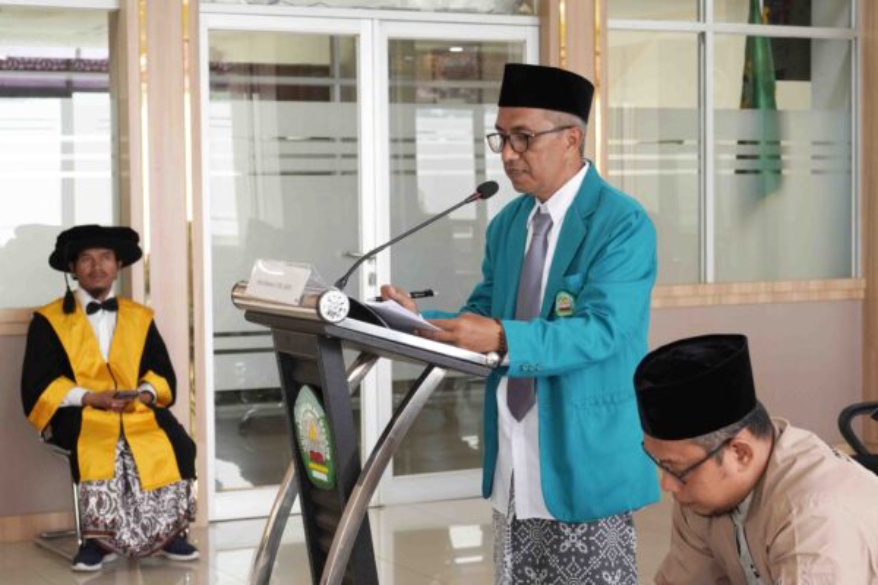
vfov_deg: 18.2
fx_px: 1829
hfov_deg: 27.0
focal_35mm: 75
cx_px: 439
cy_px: 292
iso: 800
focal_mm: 50
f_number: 5.6
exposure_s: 1/100
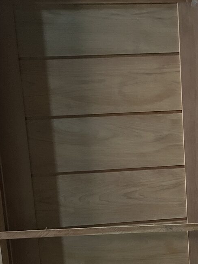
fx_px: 427
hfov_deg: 25.3
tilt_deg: -19.6
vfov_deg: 33.3
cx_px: 177
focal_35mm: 56
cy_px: 212
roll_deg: +0.1
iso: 1000
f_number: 1.6
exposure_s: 1/30
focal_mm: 5.1
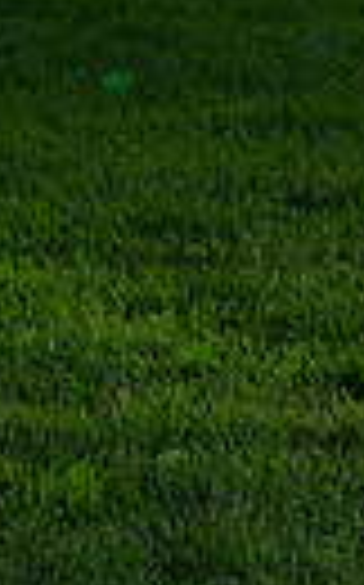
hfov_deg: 2.8
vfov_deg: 4.6
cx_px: 944
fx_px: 7254
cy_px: -151
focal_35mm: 456
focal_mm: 100
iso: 200
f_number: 10
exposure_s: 1/250
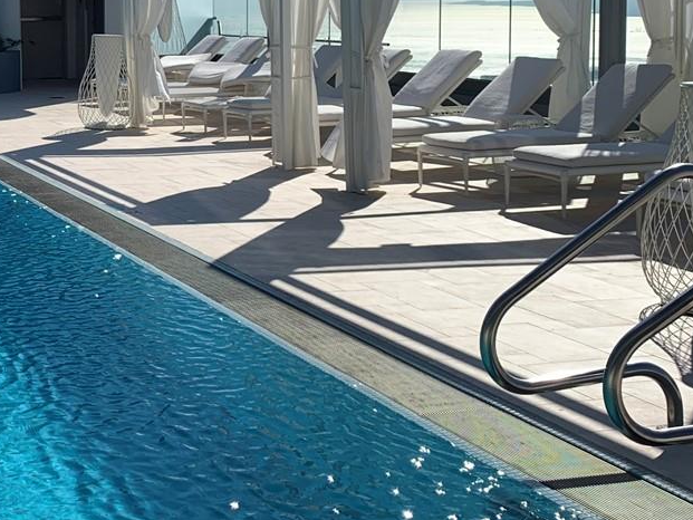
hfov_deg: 27.6
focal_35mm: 67
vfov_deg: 21.7
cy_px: 104
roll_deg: +0.8
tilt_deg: -3.5
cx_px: 38
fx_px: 1342
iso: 25
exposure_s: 1/2075
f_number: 1.8
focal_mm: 4.25
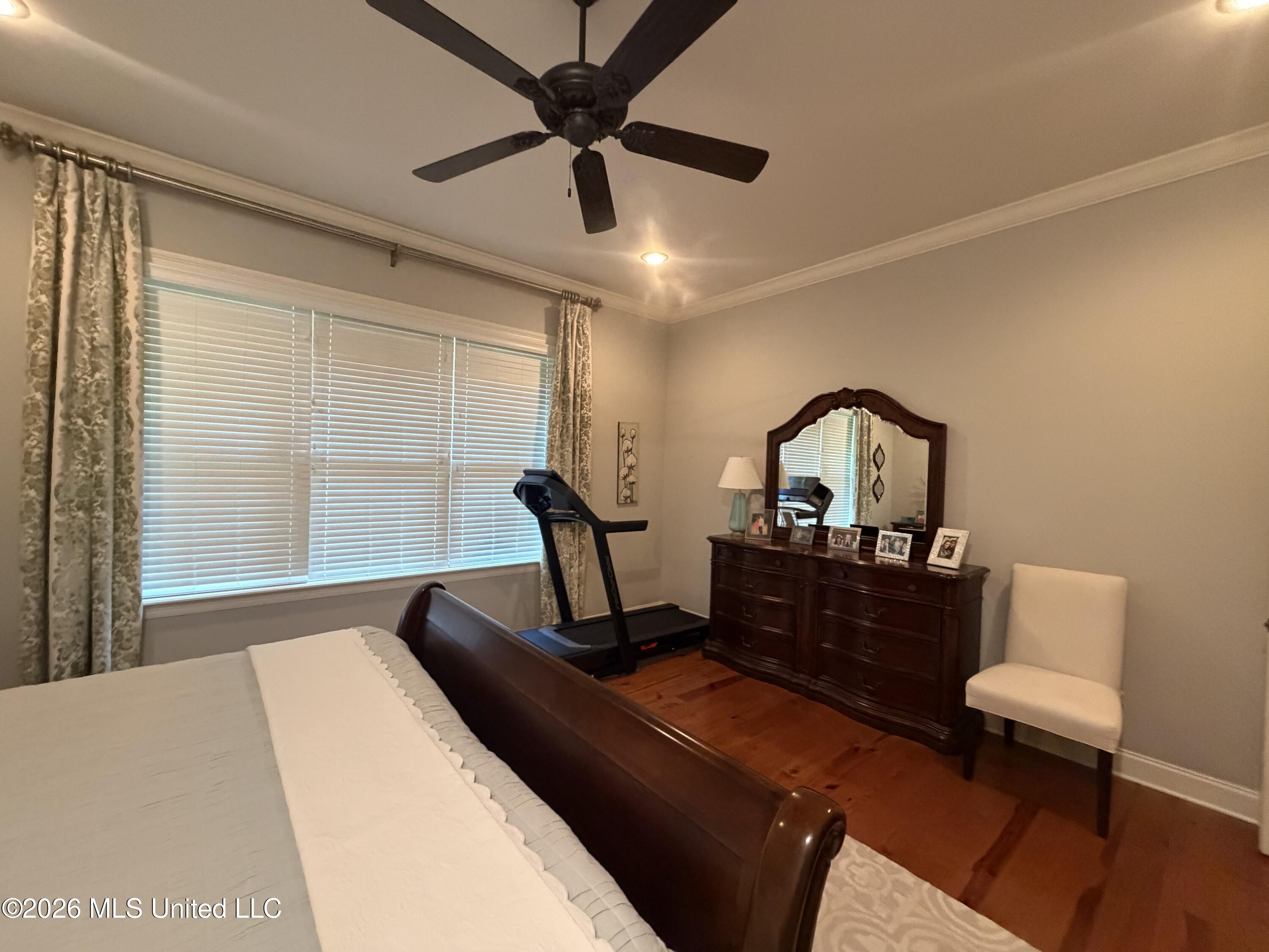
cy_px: 476
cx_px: 634
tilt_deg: -1.3
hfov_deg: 102.1
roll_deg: -1.6
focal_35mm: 14
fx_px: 513
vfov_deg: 85.7
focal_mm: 2.22
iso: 640
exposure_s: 1/60
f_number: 2.2
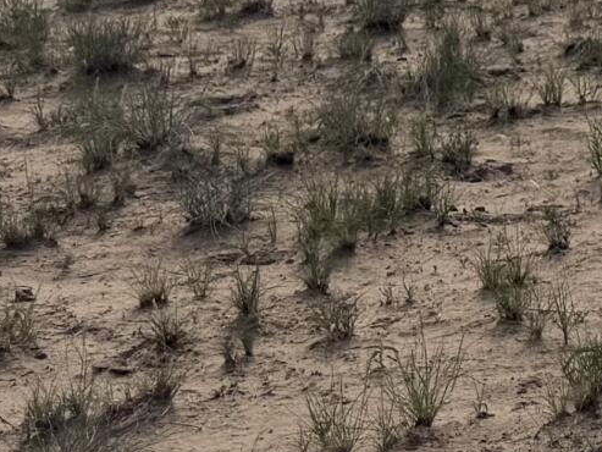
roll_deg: +0.6
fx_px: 2540
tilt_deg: -3.6
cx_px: 1514
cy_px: -351
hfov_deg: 11.0
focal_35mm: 146
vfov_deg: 9.7
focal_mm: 6.76
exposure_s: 1/14286
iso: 80
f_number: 1.78
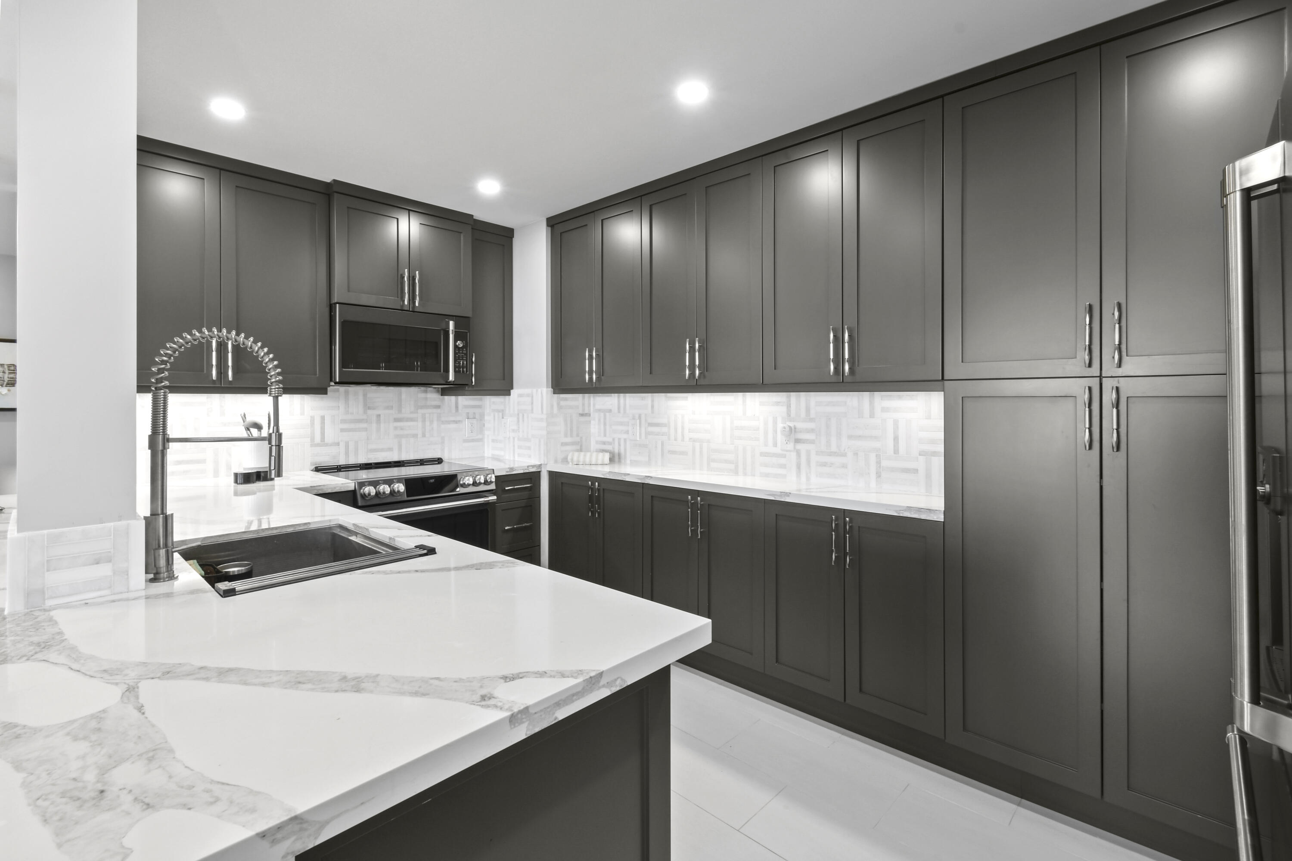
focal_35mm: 15
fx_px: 538
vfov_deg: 77.3
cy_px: 430
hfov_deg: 100.4
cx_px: 646
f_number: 11
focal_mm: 10
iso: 100
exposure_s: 1
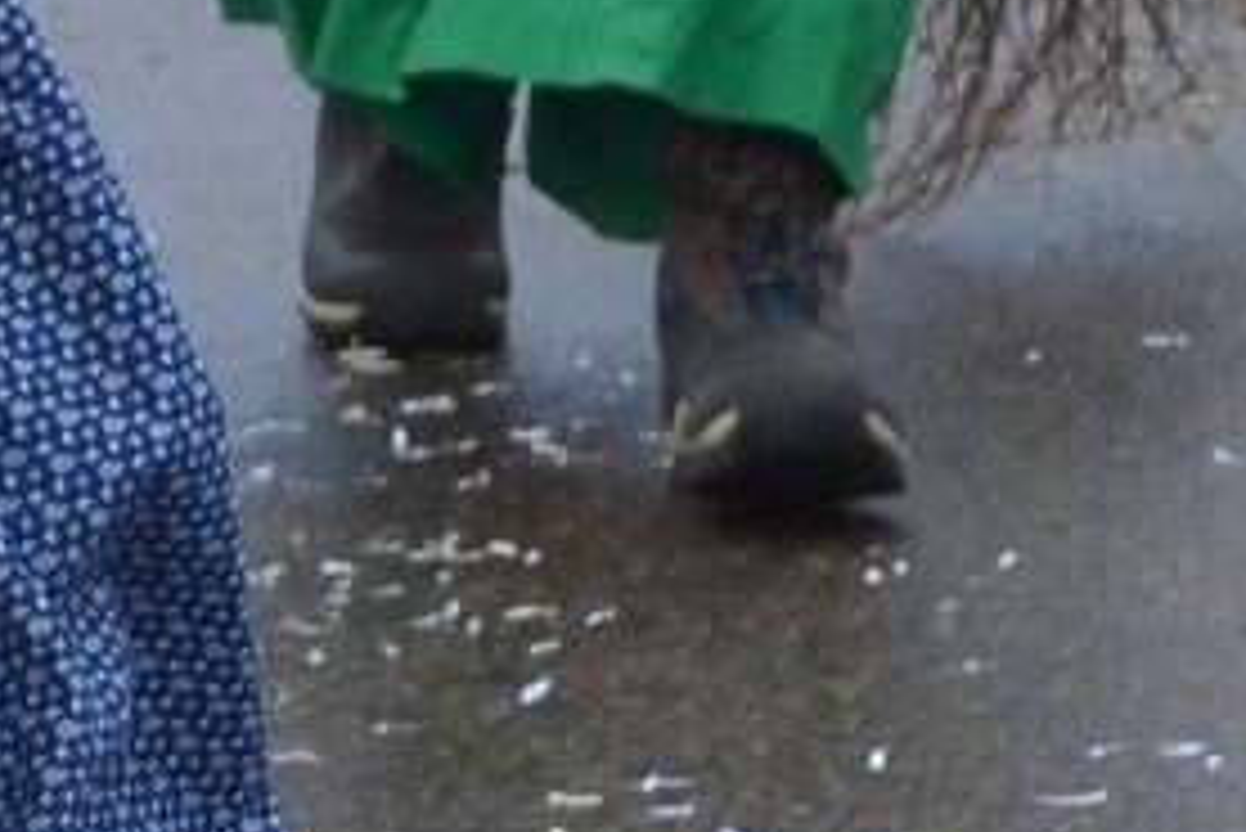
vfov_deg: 3.7
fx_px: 12604
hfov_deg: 5.6
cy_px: -1232
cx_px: -45
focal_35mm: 364
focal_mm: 42
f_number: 8
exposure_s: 1/200
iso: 100
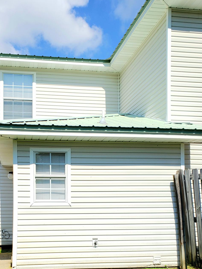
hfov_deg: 34.6
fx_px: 319
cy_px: 206
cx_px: 58
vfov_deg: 44.1
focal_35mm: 41
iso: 50
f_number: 2.4
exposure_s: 1/1493
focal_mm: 4.3
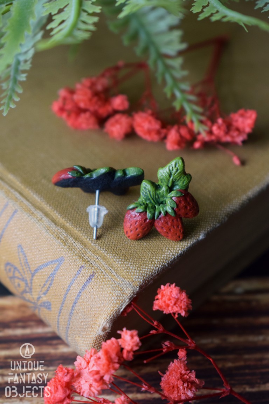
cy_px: 202
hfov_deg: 16.6
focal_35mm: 82
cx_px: 134
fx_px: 925
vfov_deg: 24.6
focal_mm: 55
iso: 1100
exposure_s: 1/60
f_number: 5.6
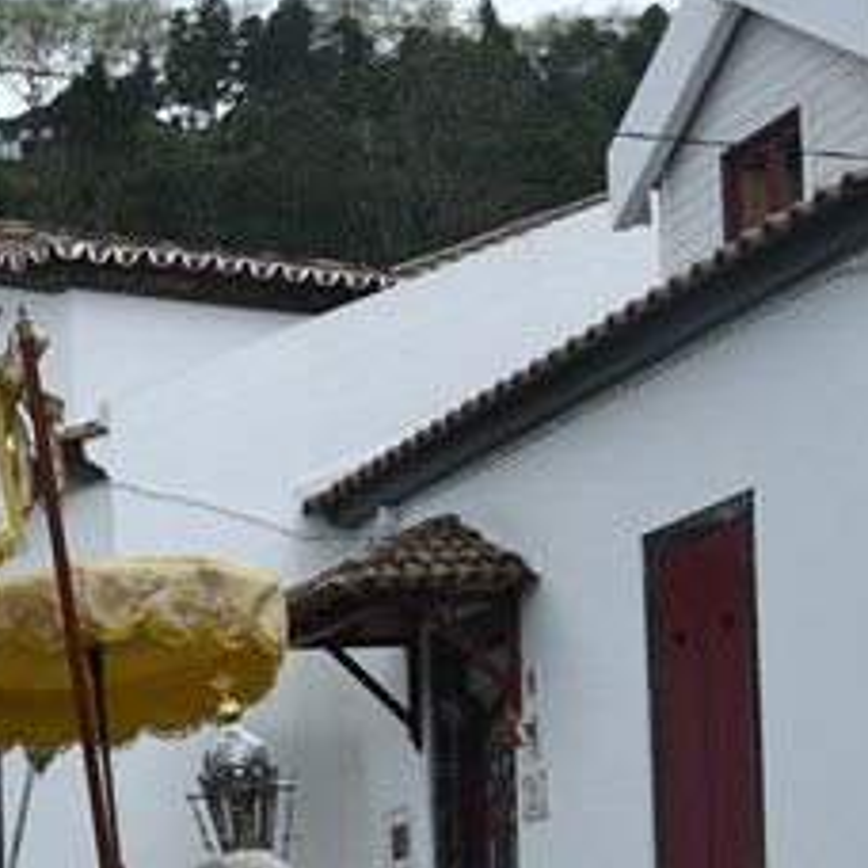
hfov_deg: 12.6
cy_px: 832
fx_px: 3575
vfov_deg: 13.7
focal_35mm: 126
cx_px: -697
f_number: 10
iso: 100
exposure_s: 1/60
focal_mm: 22
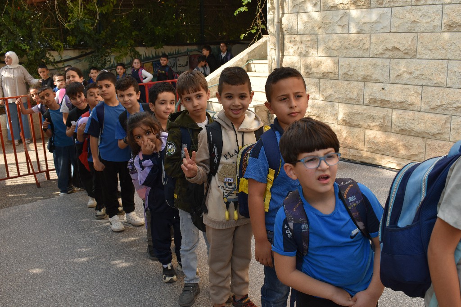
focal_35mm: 36
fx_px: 461
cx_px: 230
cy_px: 154
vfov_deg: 36.8
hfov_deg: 53.1
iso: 200
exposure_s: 1/320
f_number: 7.1
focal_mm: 24
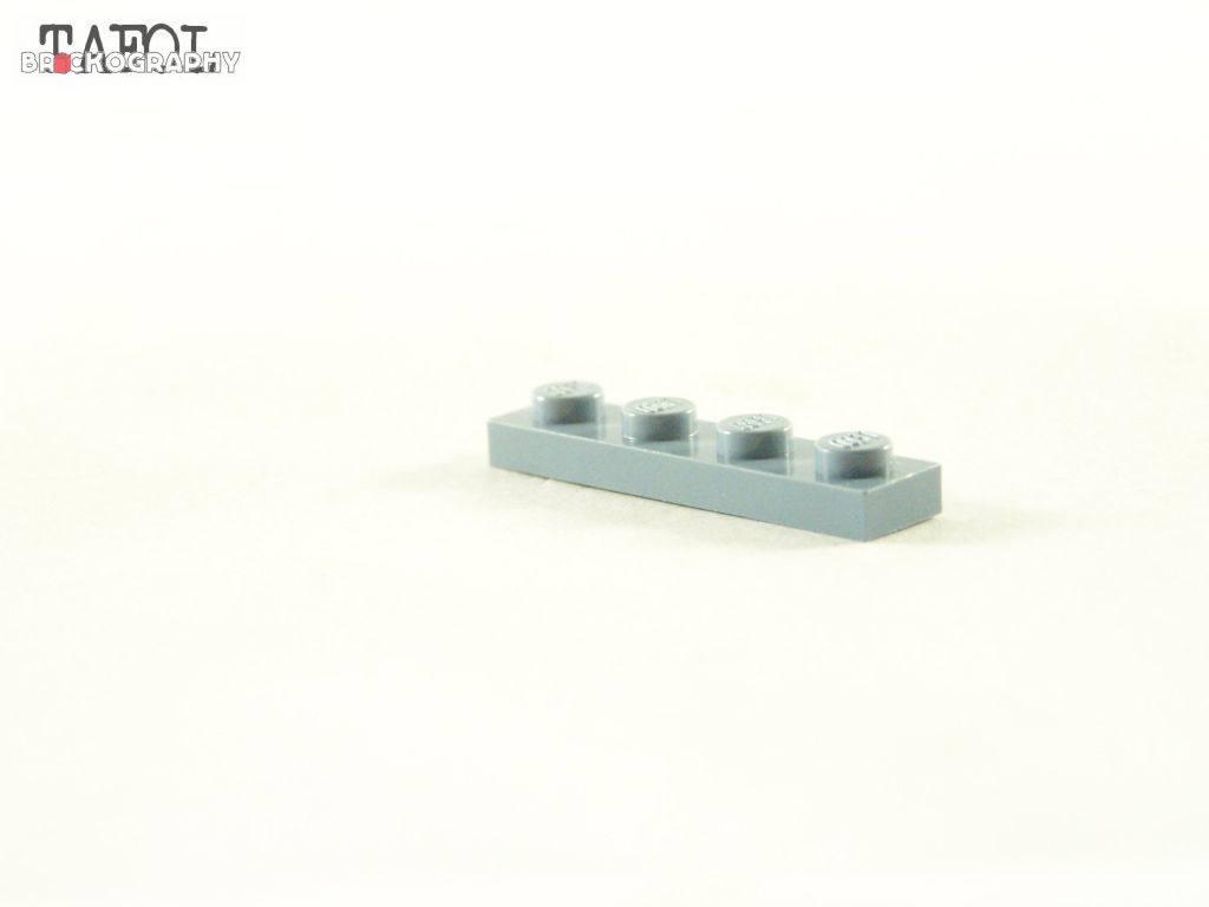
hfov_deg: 18.7
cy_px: 454
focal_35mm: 105
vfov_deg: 14.1
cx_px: 604
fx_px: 3667
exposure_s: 1/60
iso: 400
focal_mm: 17.5
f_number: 3.2
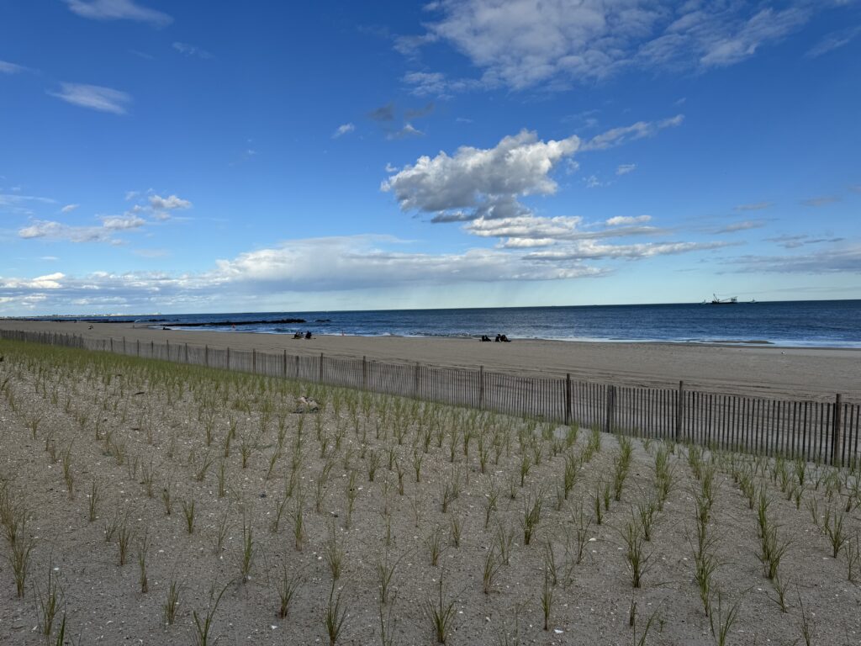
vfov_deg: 56.8
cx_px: 430
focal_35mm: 24
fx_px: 597
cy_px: 323
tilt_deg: -1.4
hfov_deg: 71.6
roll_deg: +1.6
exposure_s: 1/6410
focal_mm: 6.76
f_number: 1.78
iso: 80
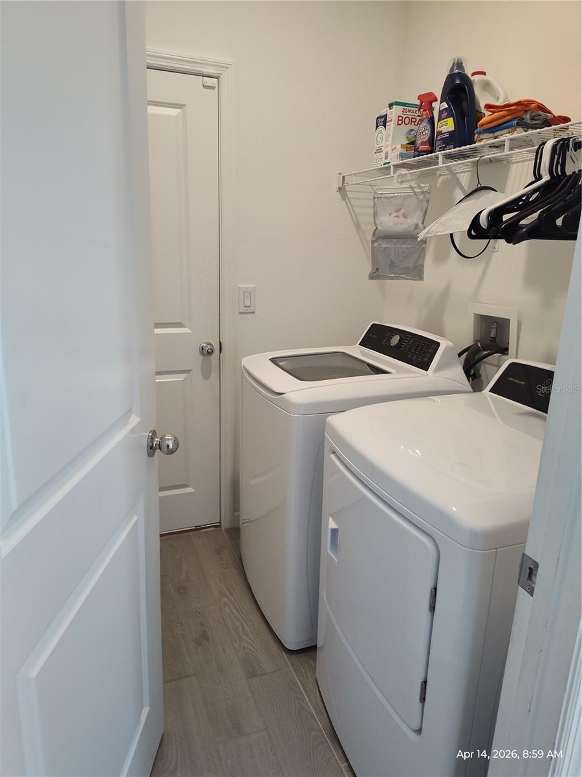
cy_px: 388
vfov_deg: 73.9
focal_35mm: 23
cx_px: 291
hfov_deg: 58.9
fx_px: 516
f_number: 1.8
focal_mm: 5.56
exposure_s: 1/120
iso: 888
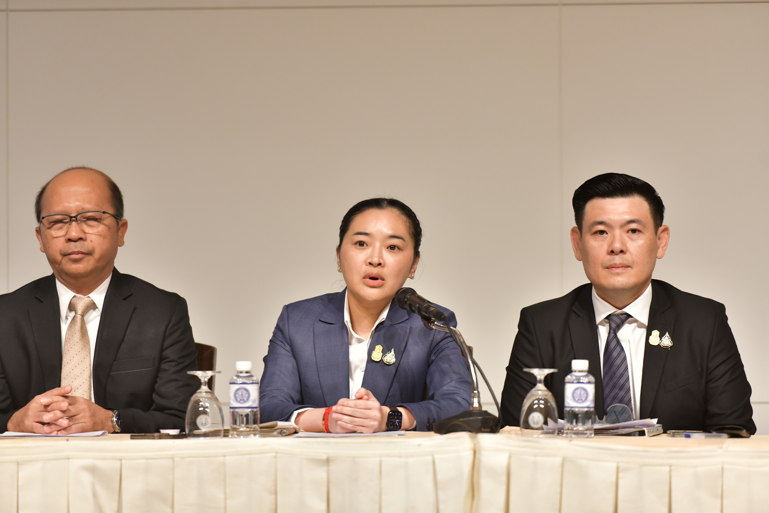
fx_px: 4272
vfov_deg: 6.9
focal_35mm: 200
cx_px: 384
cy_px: 256
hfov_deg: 10.3
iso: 1250
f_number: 2.8
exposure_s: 1/160
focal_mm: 200
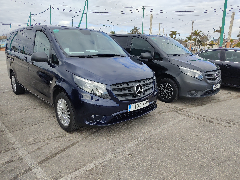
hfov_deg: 67.3
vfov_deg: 53.1
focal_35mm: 26
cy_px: 90
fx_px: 180
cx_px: 120
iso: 100
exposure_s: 1/598
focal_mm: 4.74
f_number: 1.79
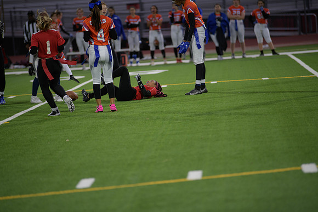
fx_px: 1679
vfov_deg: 7.2
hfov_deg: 10.8
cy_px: 106
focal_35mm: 190
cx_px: 159
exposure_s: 1/200
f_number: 2.8
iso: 450
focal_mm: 190
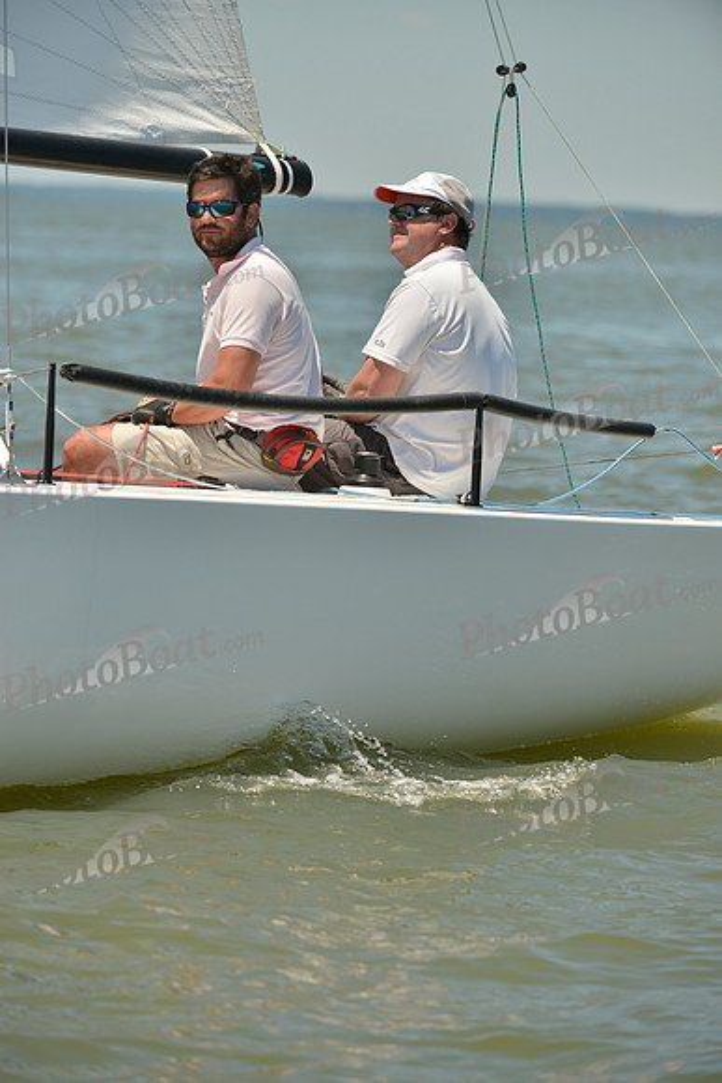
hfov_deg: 6.2
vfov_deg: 9.4
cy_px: 542
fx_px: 6614
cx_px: 361
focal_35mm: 220
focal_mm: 220
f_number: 6.3
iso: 200
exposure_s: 1/1250
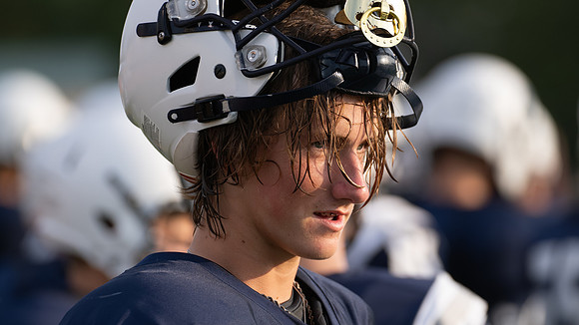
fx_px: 5277
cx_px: 290
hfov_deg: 6.3
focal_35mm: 344
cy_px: 162
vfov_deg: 3.5
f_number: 5.6
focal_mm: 328
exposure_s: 1/1250
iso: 500
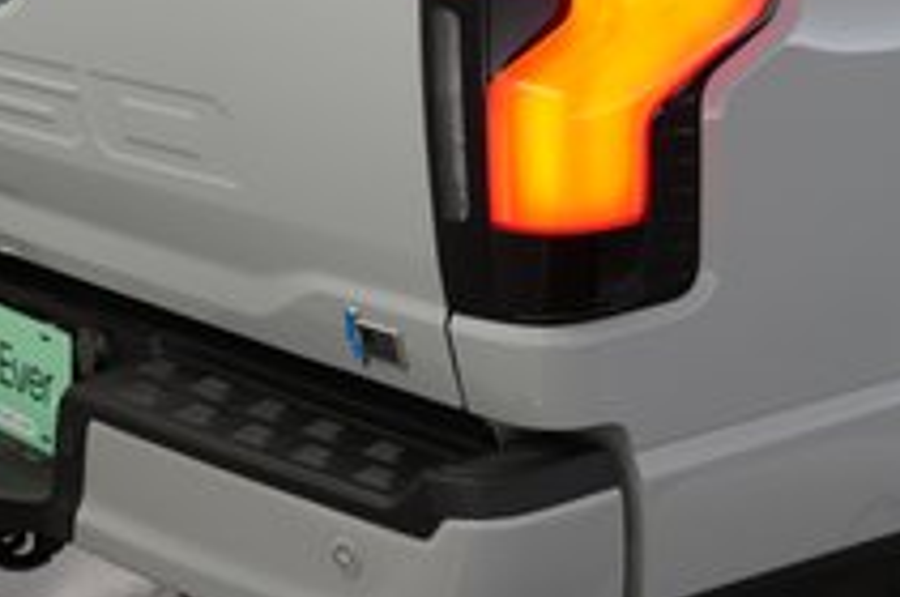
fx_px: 1972
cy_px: 107
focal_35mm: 79
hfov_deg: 24.9
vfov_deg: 17.1
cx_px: 815
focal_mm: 26
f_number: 2.8
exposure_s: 1/30
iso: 100
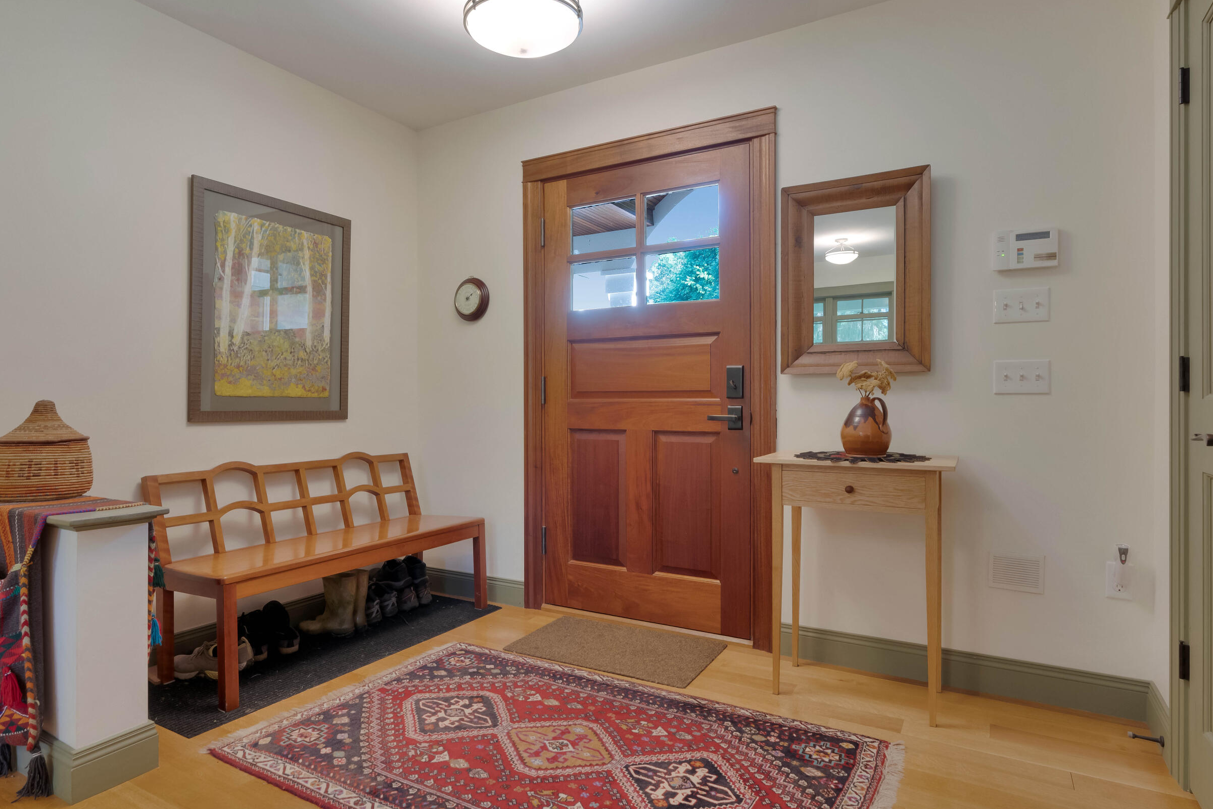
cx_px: 588
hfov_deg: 84.0
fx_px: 674
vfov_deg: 61.9
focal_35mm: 20
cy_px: 404
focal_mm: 16
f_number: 8
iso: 800
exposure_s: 1/60
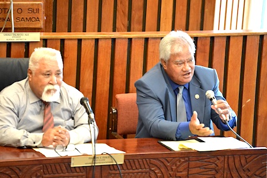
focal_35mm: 262
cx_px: 134
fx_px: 1945
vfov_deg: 5.2
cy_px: 89
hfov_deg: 7.9
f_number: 5.3
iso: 3200
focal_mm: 175
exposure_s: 1/100
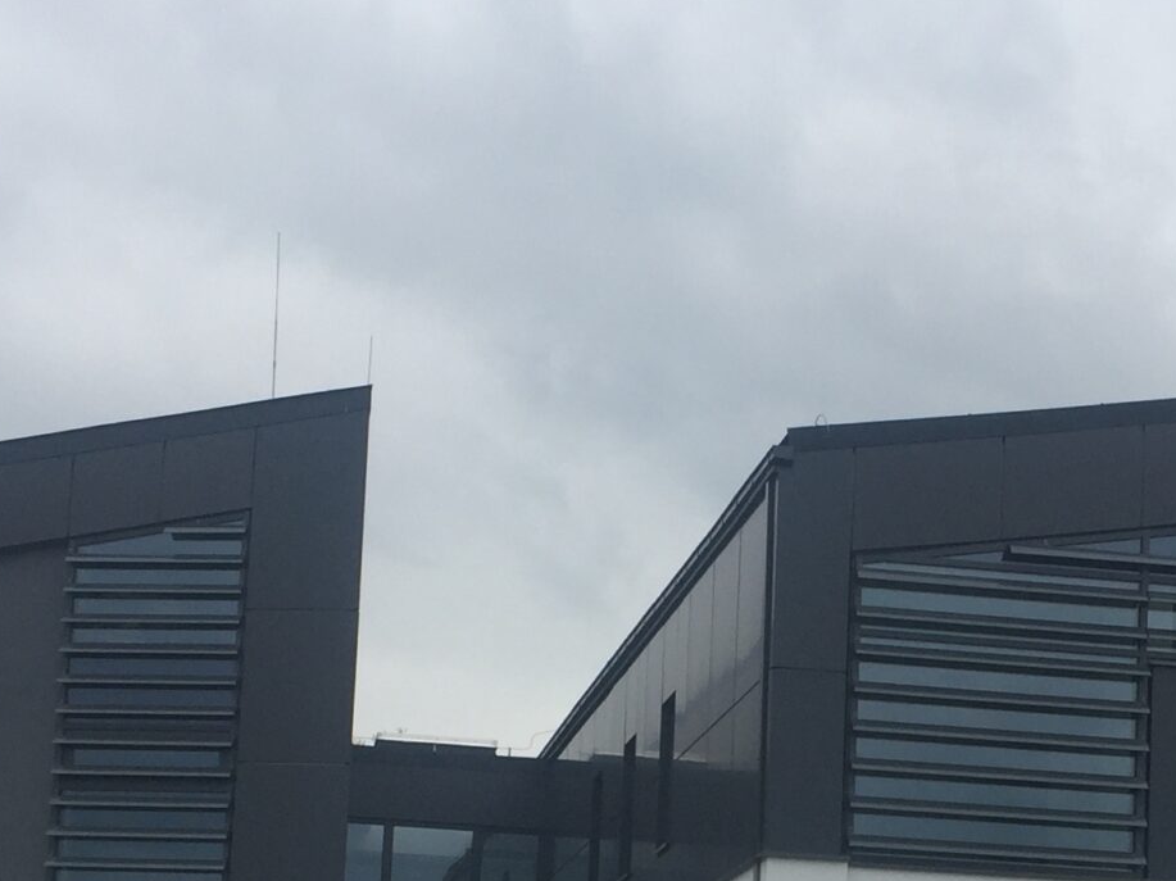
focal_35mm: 81
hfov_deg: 24.1
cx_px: 740
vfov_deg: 17.7
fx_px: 2751
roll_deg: -1.3
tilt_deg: +6.0
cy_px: 914
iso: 32
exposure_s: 1/1721
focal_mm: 4.15
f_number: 2.2
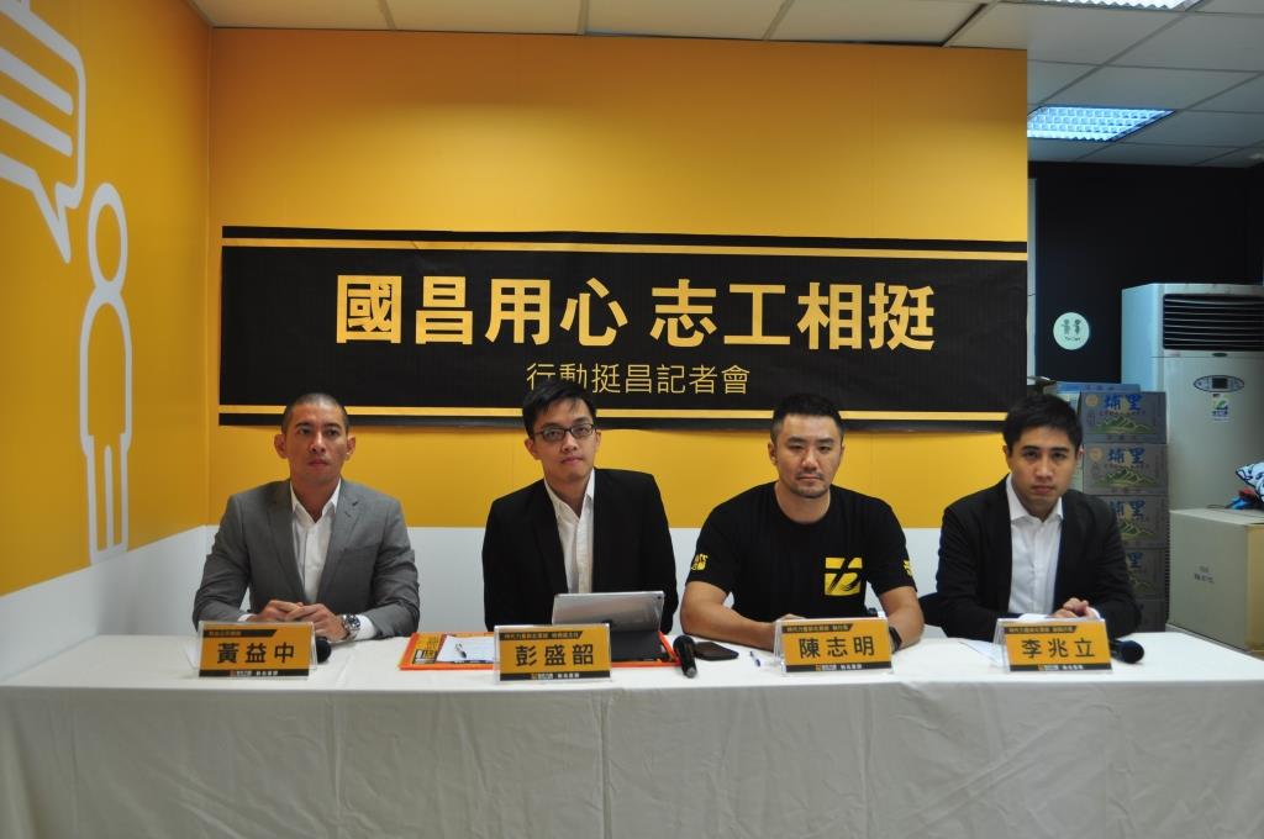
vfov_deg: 36.8
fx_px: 1262
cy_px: 420
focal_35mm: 36
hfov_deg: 53.2
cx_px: 632
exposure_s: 1/25
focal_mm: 24
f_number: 4
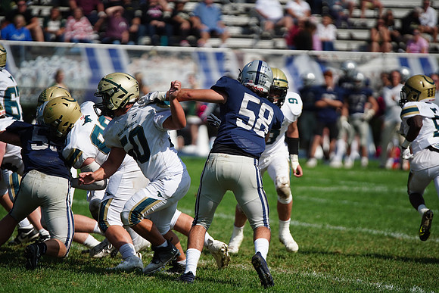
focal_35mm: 300
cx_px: 220
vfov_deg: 4.6
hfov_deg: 6.9
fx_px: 3659
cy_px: 146
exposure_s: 1/8000
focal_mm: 300
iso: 400
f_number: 2.8
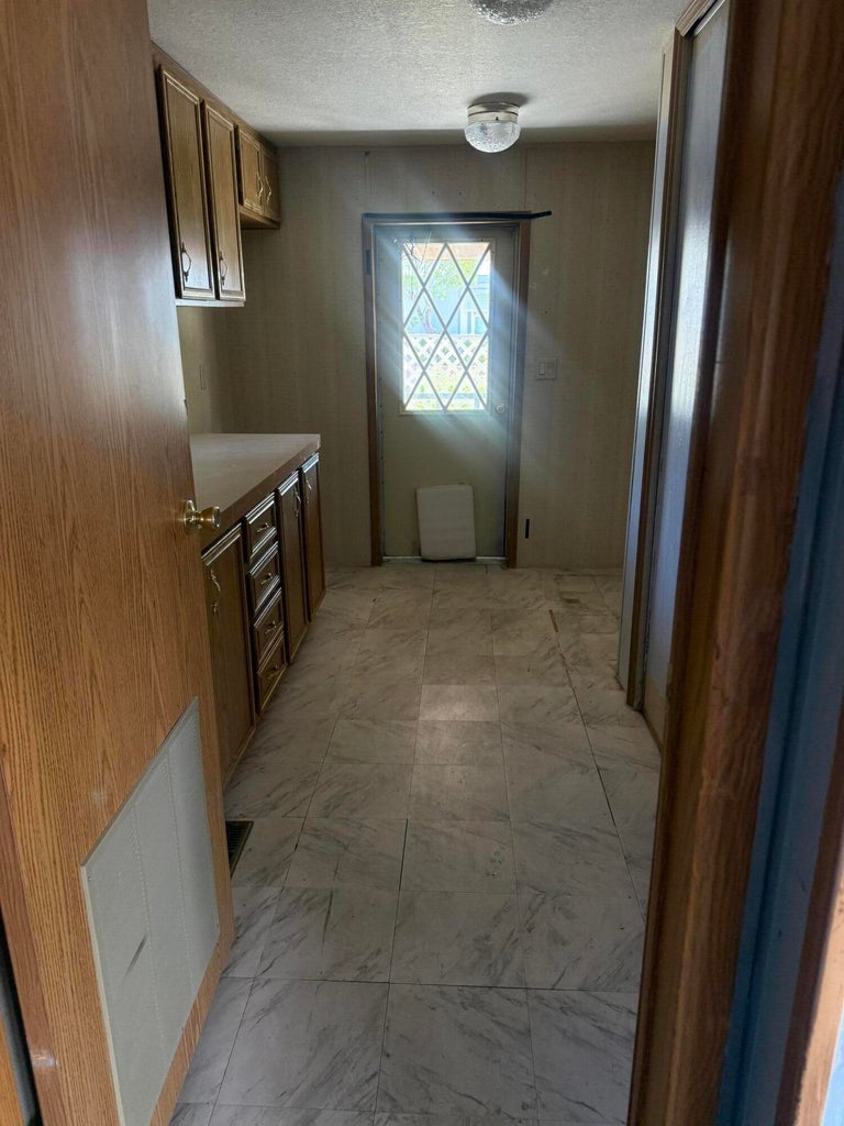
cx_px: 422
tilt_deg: -13.6
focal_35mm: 24
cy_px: 563
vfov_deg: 71.6
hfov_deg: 56.8
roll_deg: -0.2
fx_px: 780
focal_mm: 6.76
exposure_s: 1/66
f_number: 1.78
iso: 200
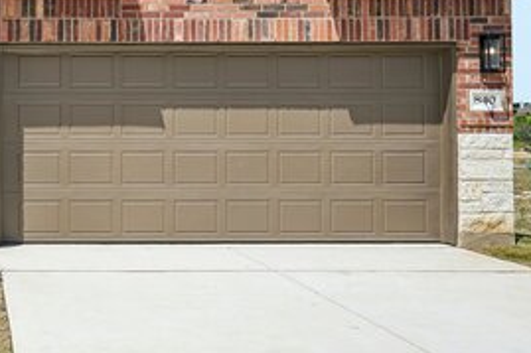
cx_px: -36
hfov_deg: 27.1
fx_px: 1017
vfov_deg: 19.4
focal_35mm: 69
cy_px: 52
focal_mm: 29
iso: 200
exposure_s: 1/800
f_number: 8
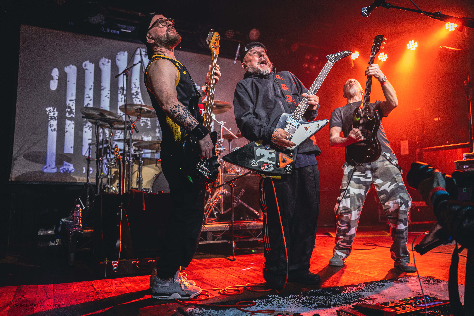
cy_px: 158
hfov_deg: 61.9
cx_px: 237
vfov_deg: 43.6
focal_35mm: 30
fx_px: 395
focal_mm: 30
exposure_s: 1/400
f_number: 2.8
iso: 10000
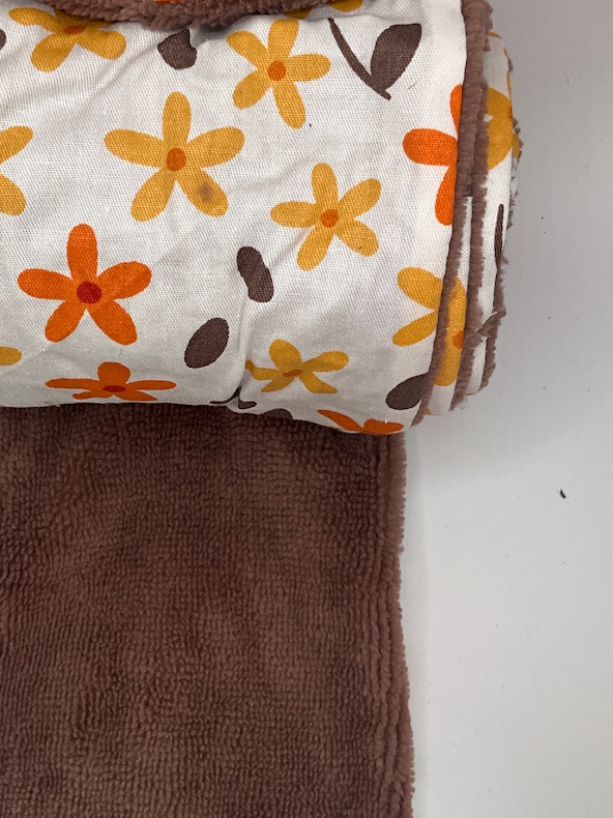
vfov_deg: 40.4
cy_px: 400
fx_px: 1110
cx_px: 234
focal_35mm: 47
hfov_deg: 30.7
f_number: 1.8
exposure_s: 1/322
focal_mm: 3
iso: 25
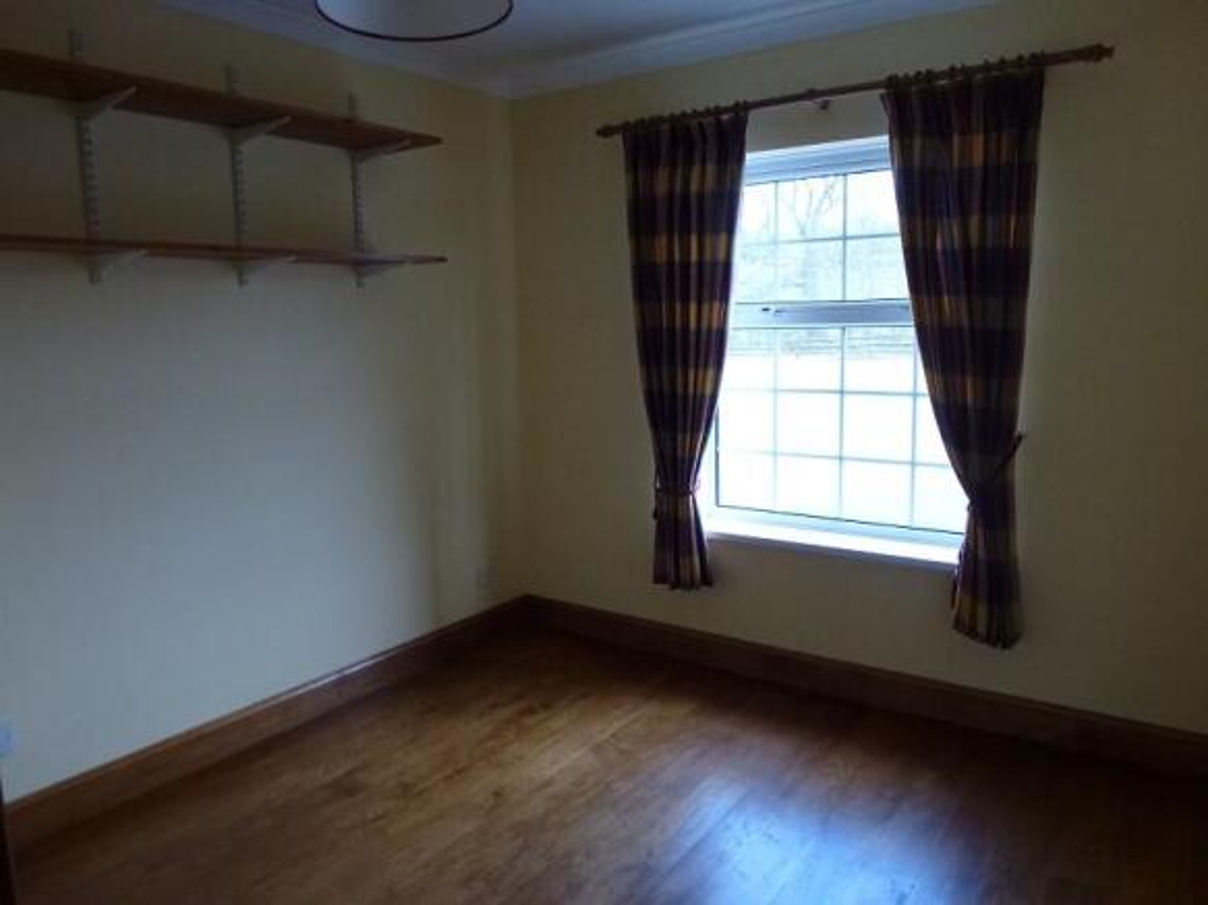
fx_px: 837
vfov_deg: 56.8
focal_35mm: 24
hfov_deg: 71.6
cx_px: 604
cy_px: 452
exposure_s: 1/60
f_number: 3.3
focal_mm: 4.3
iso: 250
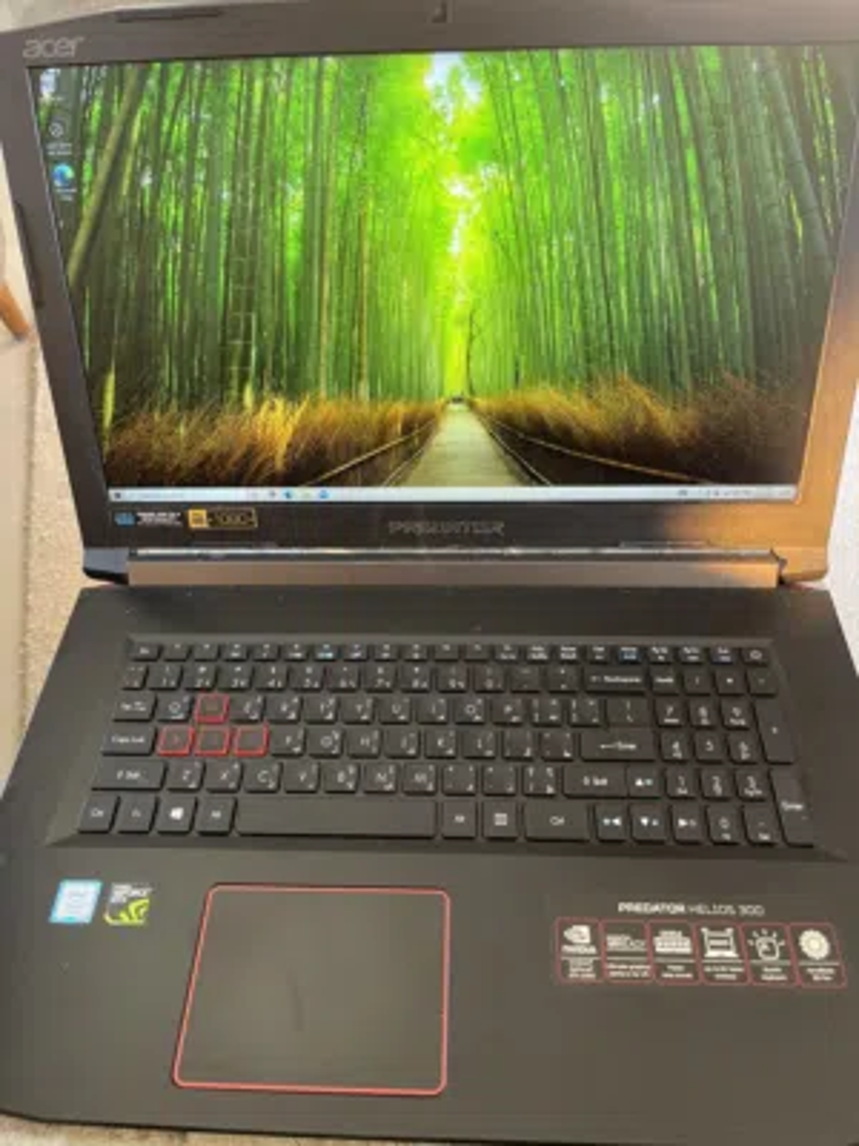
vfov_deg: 69.4
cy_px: 573
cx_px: 430
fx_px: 827
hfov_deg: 54.9
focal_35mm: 25
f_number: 1.6
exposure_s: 1/59
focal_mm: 5.1
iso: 320
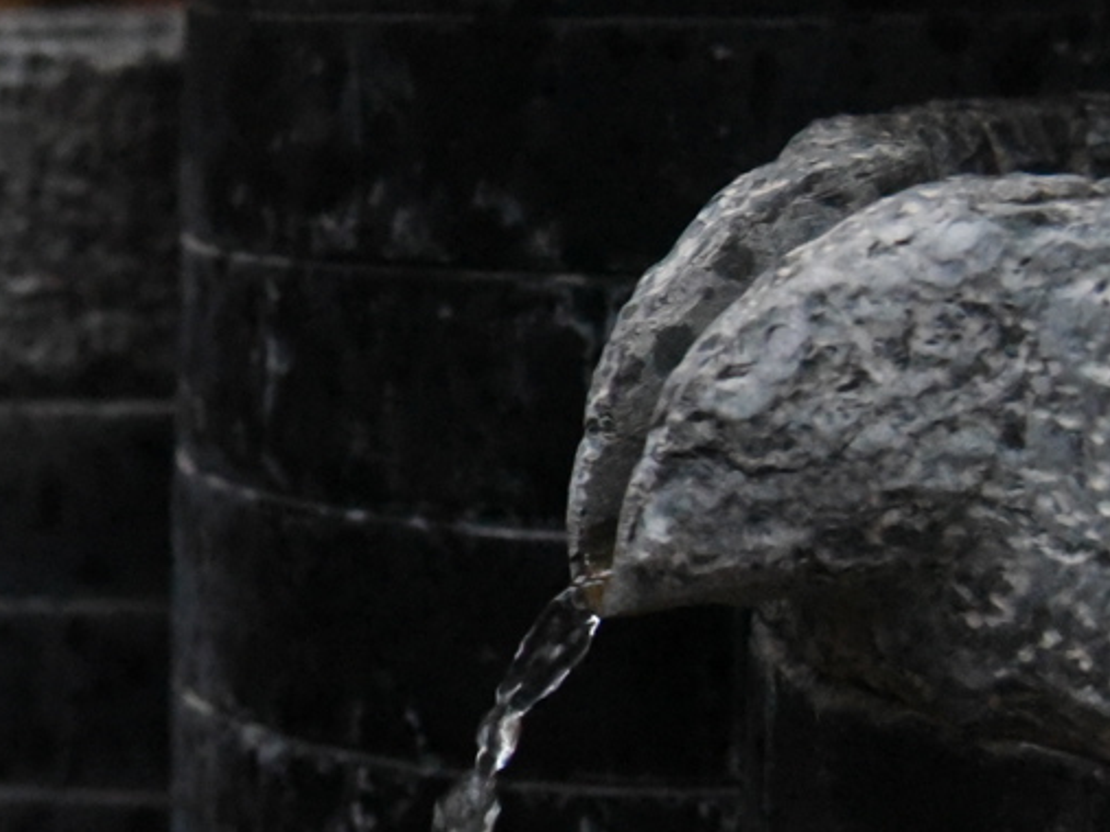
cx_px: -307
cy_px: 441
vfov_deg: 11.7
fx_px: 4071
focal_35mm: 127
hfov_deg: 14.9
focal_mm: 38
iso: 12800
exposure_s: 1/200
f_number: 4
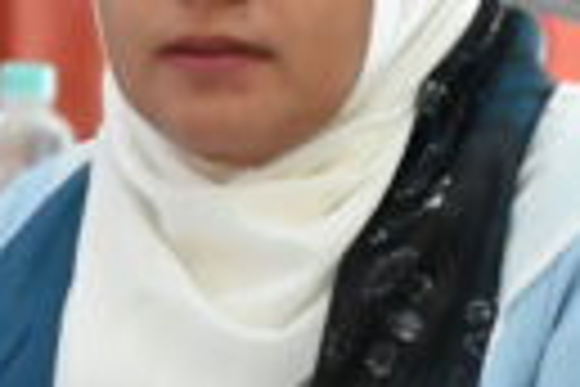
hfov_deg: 2.0
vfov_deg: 1.3
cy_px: 362
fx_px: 16835
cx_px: 211
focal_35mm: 1045
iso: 25600
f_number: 6.3
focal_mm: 175
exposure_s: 1/200
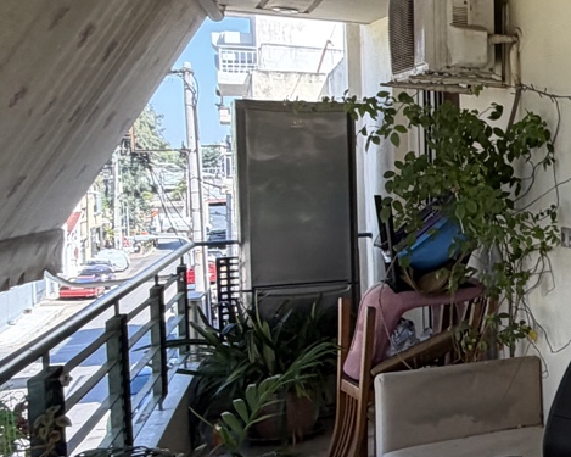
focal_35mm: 56
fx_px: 946
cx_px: 1018
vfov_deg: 27.1
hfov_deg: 21.8
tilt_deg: -1.6
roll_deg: +0.3
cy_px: 190
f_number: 2.2
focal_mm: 2.22
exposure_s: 1/233
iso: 50
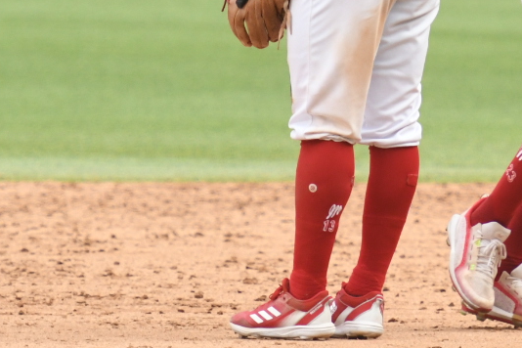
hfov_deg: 2.1
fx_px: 14513
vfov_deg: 1.4
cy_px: -71
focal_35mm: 1001
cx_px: 589
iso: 1250
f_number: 4
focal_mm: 220
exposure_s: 1/2000
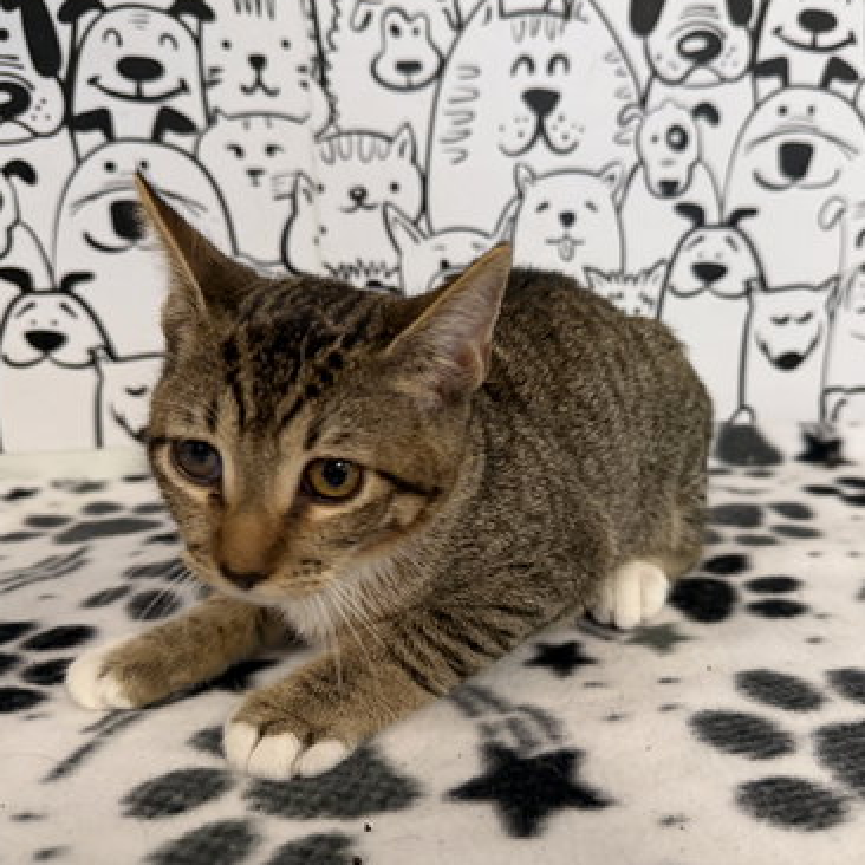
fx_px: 820
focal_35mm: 29
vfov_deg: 55.6
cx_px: 496
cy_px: 427
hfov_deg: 55.4
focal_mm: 6.76
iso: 200
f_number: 1.78
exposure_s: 1/60
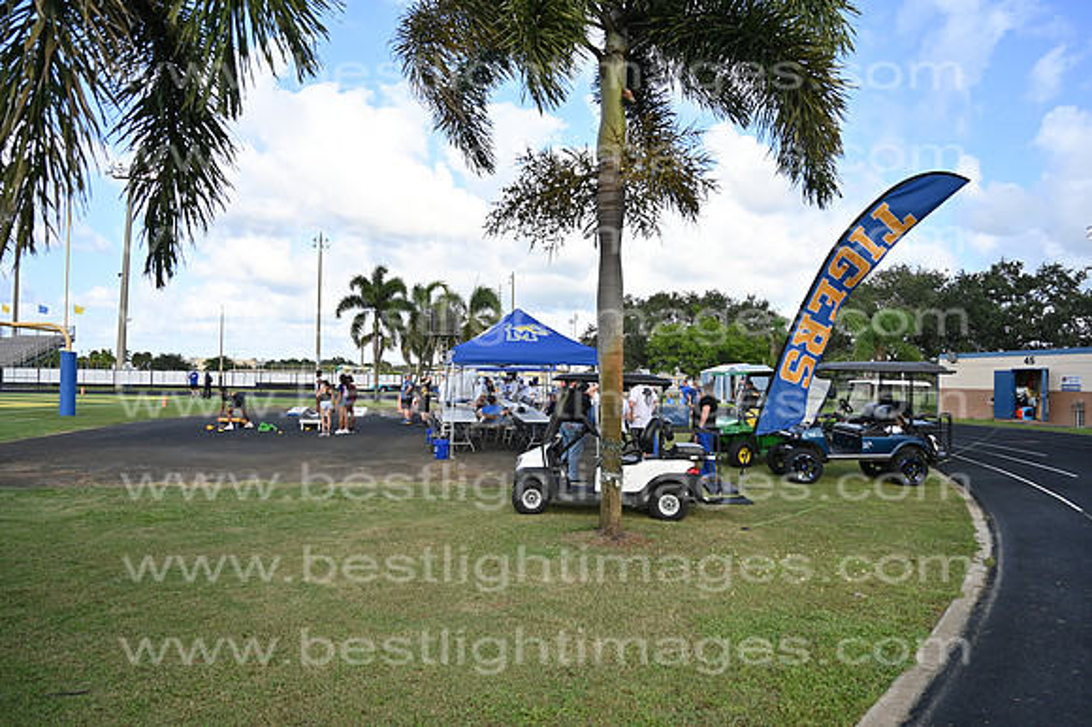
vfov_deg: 50.4
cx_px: 546
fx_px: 773
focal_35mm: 26
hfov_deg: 70.5
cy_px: 364
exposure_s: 1/500
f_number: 4
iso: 100
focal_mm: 25.5
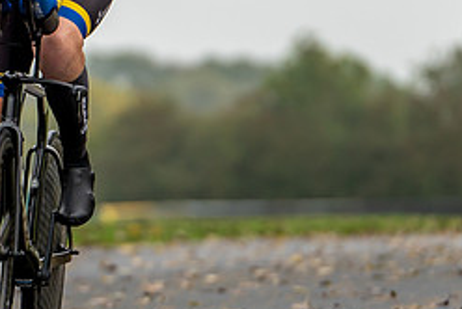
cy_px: 48
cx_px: 26
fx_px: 8223
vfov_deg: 2.2
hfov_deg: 3.2
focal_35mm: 640
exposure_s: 1/1000
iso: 200
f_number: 2.8
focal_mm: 168
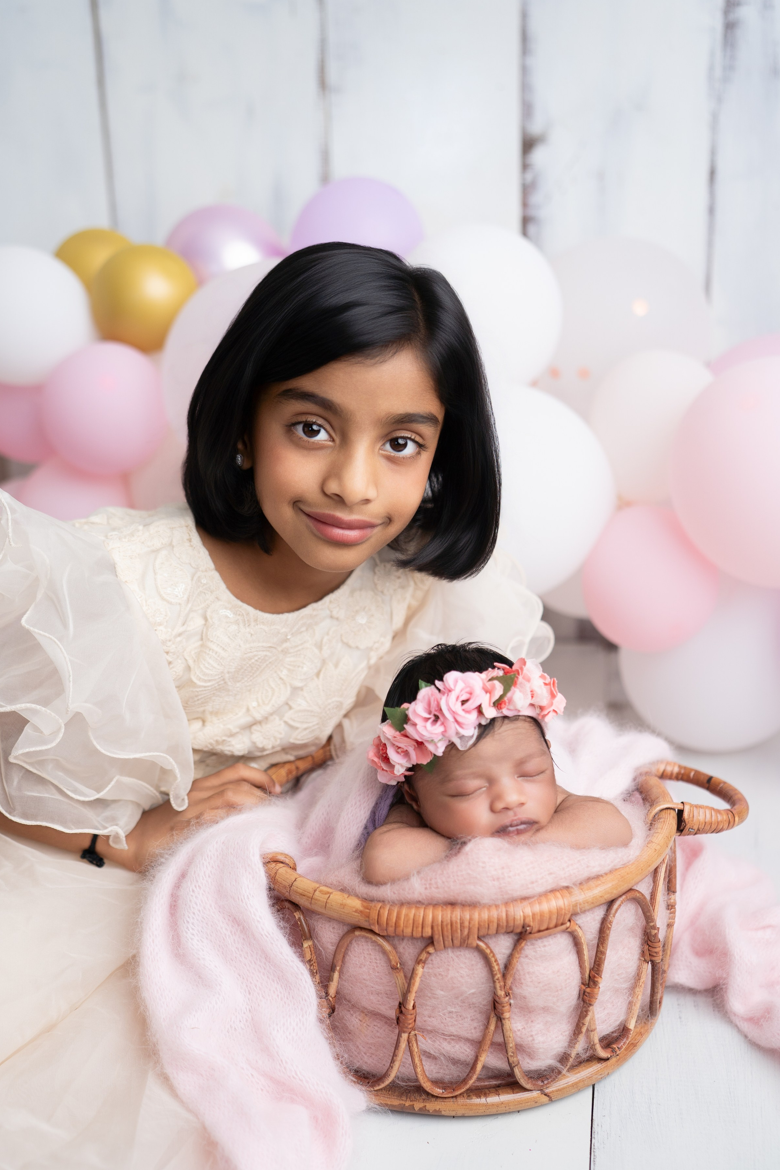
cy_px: 661
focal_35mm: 40
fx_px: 1300
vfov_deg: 48.3
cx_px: 391
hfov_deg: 33.4
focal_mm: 35
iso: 100
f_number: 2.2
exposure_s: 1/160
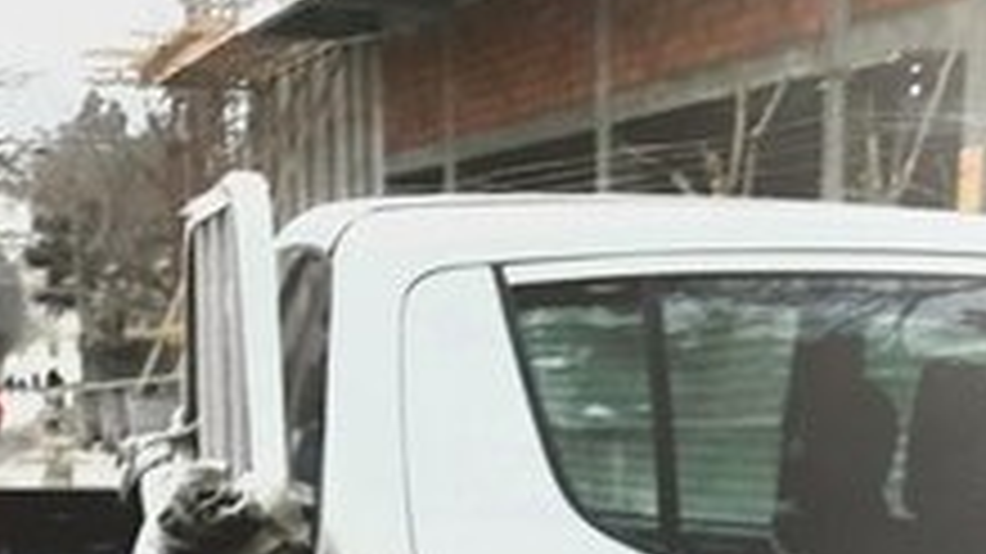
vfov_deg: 11.9
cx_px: 752
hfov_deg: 22.9
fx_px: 2404
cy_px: 1052
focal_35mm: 92
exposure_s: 1/33
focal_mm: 3.7
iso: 160
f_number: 1.9
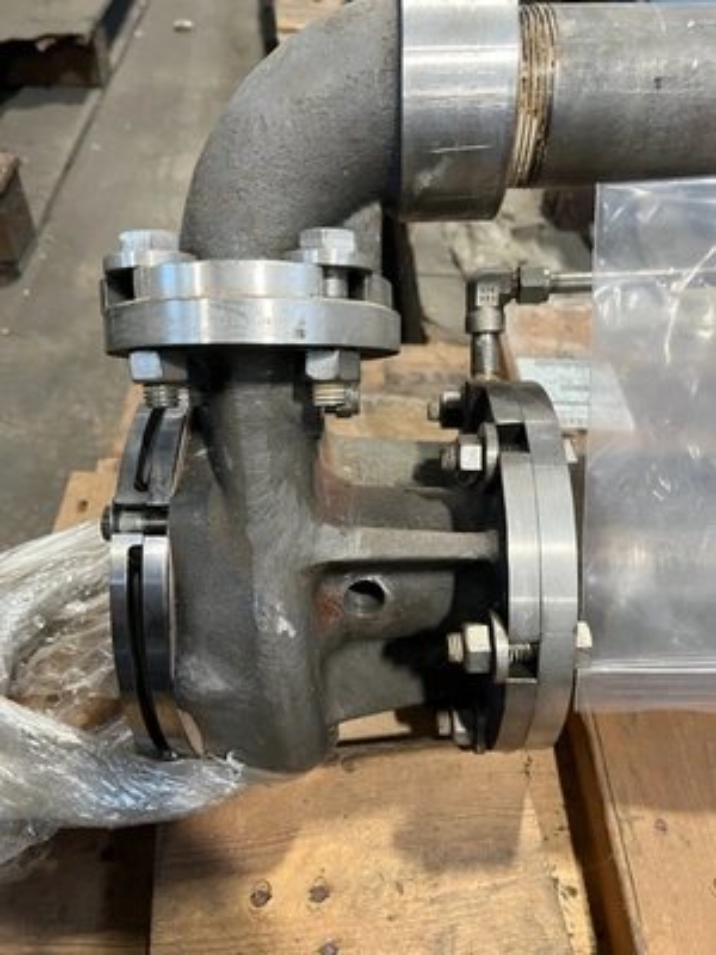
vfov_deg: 67.3
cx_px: 358
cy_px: 478
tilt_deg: -48.3
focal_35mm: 26
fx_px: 717
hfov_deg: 53.1
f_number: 1.5
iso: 200
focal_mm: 5.7
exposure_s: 1/60
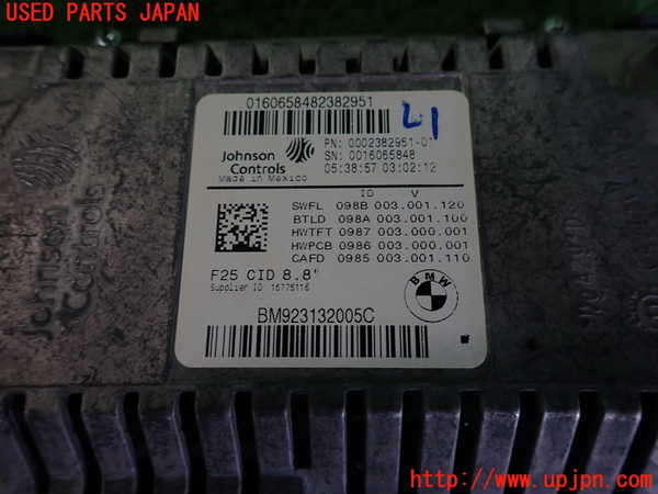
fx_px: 475
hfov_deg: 69.4
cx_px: 329
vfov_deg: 54.9
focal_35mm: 25
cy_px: 247
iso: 160
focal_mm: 4.5
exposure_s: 1/60
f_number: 2
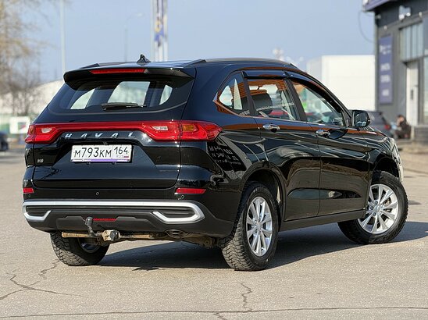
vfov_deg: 12.3
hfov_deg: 16.4
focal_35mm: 120
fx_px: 1482
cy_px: 160
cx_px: 214
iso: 64
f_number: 2.8
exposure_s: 1/586
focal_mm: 15.66
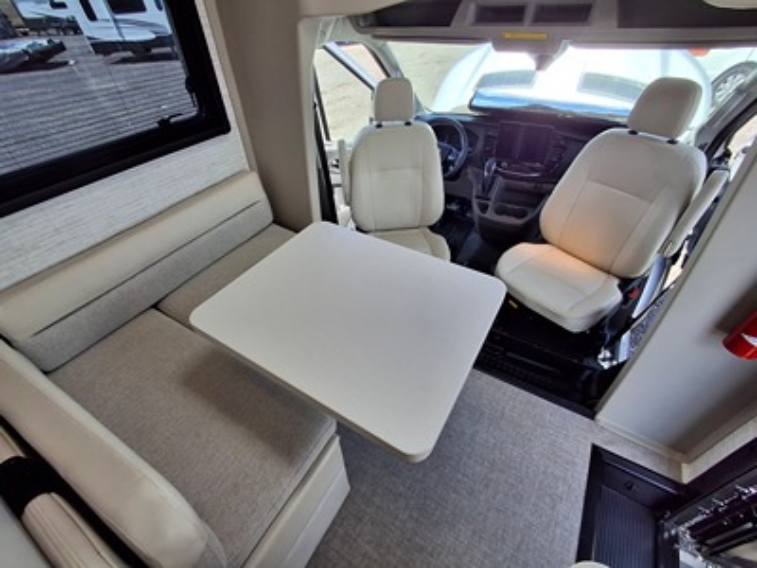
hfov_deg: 94.5
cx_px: 378
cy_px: 284
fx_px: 350
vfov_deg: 78.1
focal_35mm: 16
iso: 40
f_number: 2.2
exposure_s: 1/361
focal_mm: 1.64
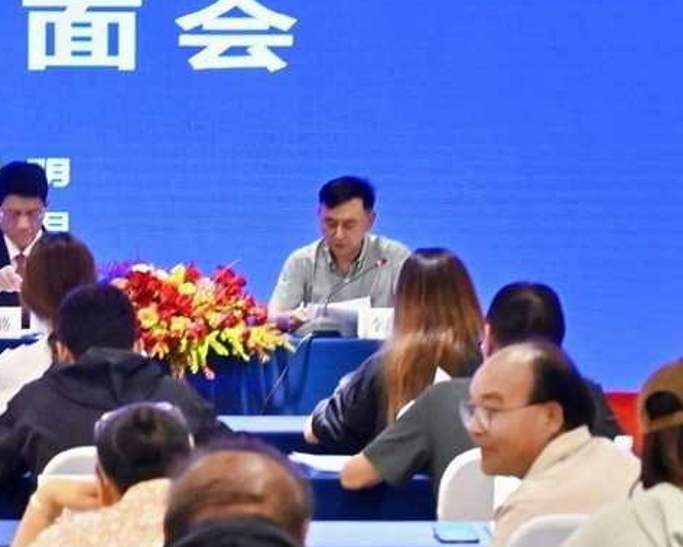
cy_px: 289
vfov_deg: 7.0
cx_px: -91
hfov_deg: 8.6
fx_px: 4490
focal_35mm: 222
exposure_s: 1/100
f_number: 4
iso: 1600
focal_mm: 70
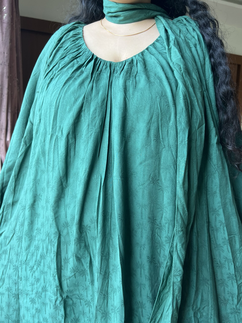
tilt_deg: -5.8
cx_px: 121
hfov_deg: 53.1
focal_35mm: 26
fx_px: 242
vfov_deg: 67.3
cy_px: 162
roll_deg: -1.9
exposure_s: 1/121
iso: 50
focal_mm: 5.7
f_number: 1.5
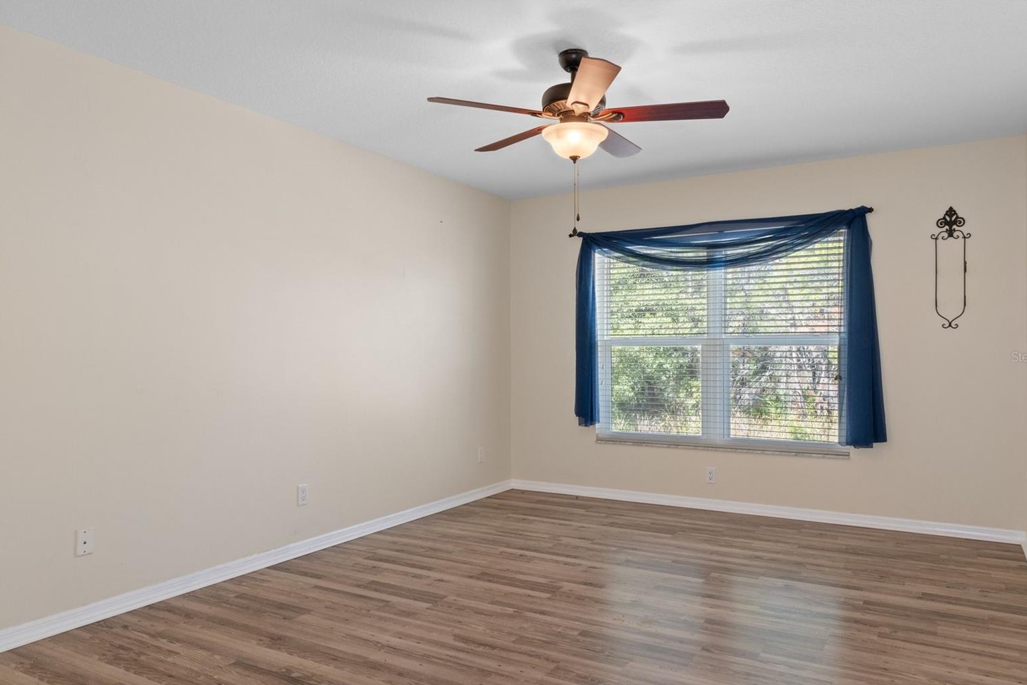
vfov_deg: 54.0
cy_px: 357
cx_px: 534
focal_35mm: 24
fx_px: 671
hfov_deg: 74.8
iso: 500
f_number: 8
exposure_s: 1/2.5
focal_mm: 15
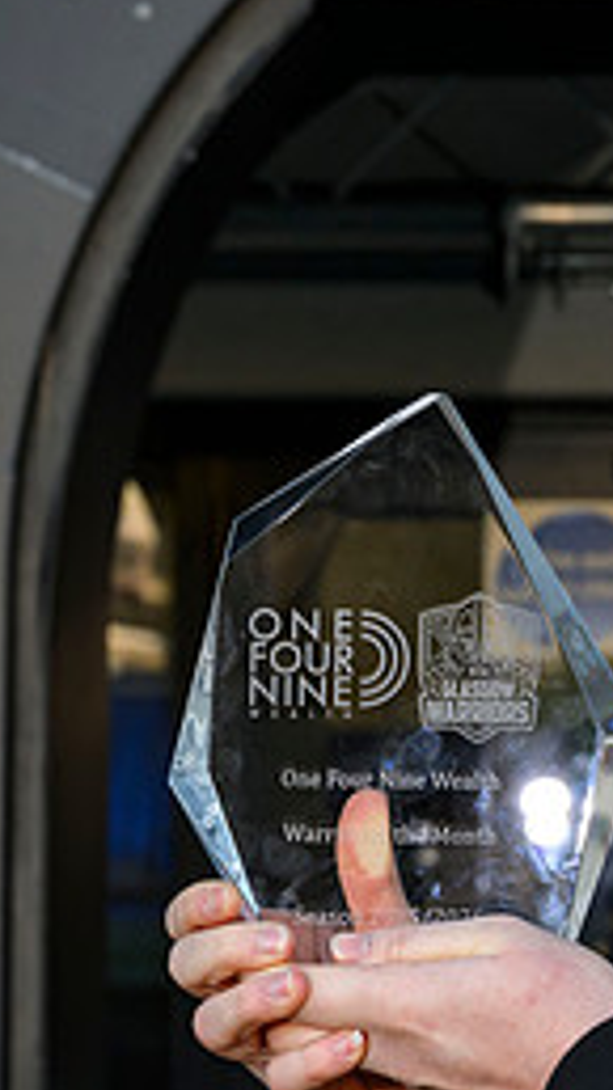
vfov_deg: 11.1
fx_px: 5610
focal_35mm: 194
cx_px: 934
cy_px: 397
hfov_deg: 6.2
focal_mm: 58
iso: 640
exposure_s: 1/160
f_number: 7.1
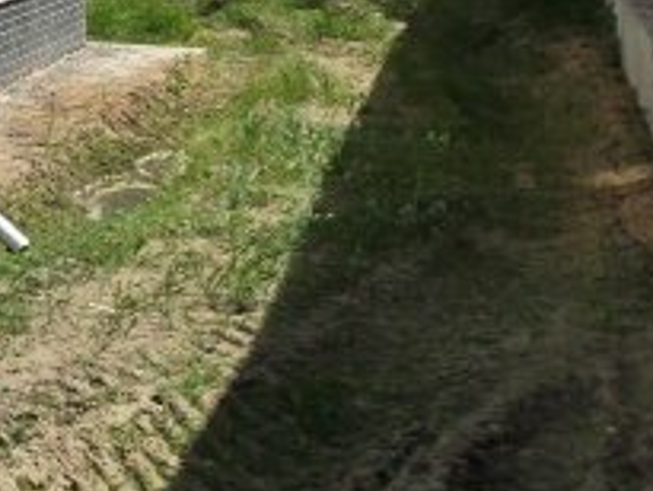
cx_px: -908
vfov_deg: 12.0
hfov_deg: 13.0
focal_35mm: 115
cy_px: -360
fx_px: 2171
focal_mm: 5.4
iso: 25
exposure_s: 1/2921
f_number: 1.8
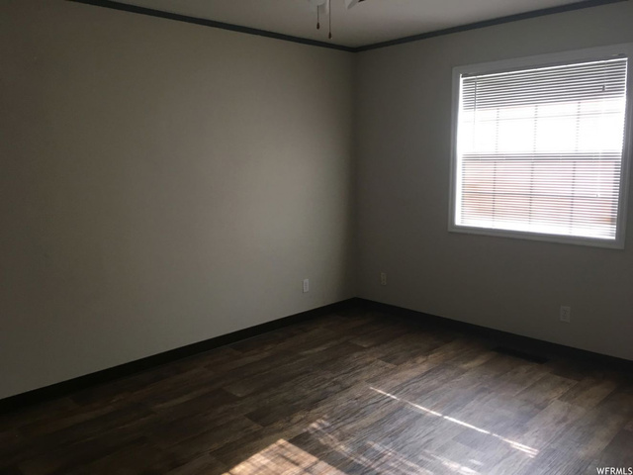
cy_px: 238
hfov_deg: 61.7
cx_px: 316
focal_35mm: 29
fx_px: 530
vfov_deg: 48.2
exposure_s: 1/30
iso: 80
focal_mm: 4.15
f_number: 2.2
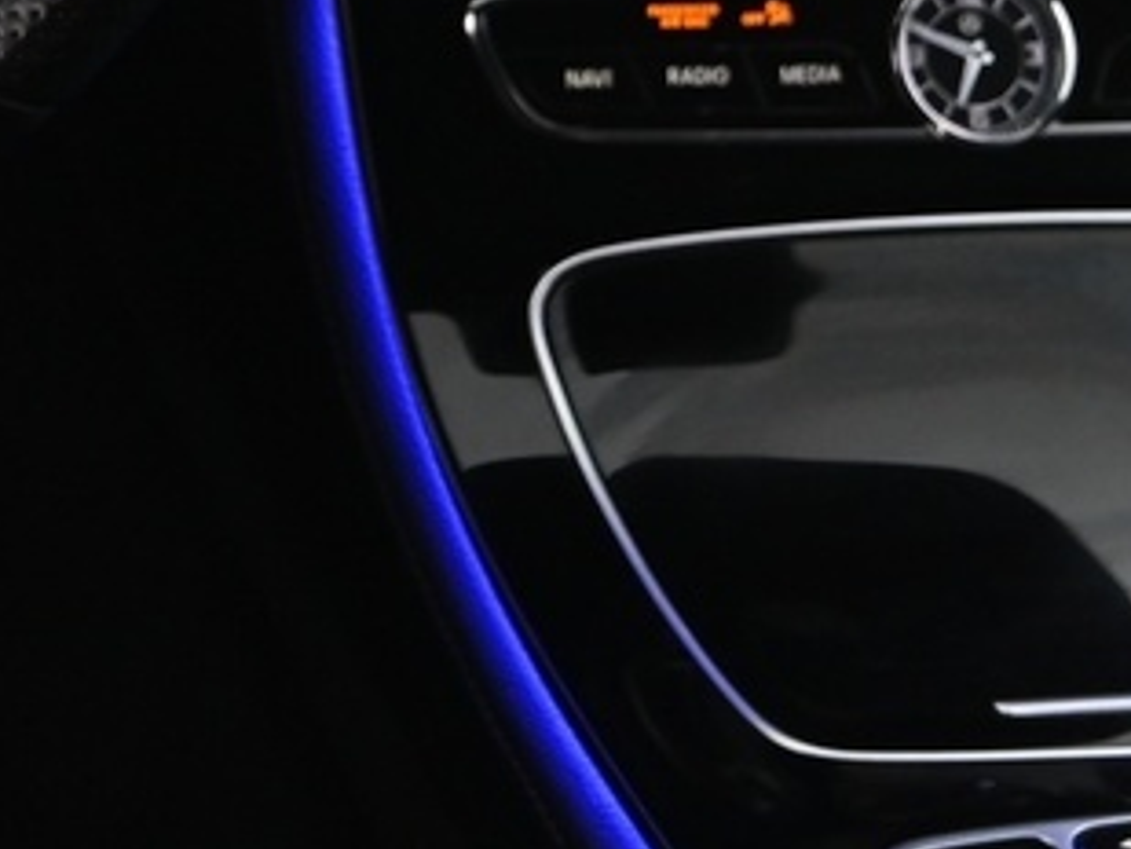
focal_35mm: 121
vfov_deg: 11.5
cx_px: -571
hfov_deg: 15.1
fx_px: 3955
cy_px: -600
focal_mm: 24
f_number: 4.5
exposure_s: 1/30
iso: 2000
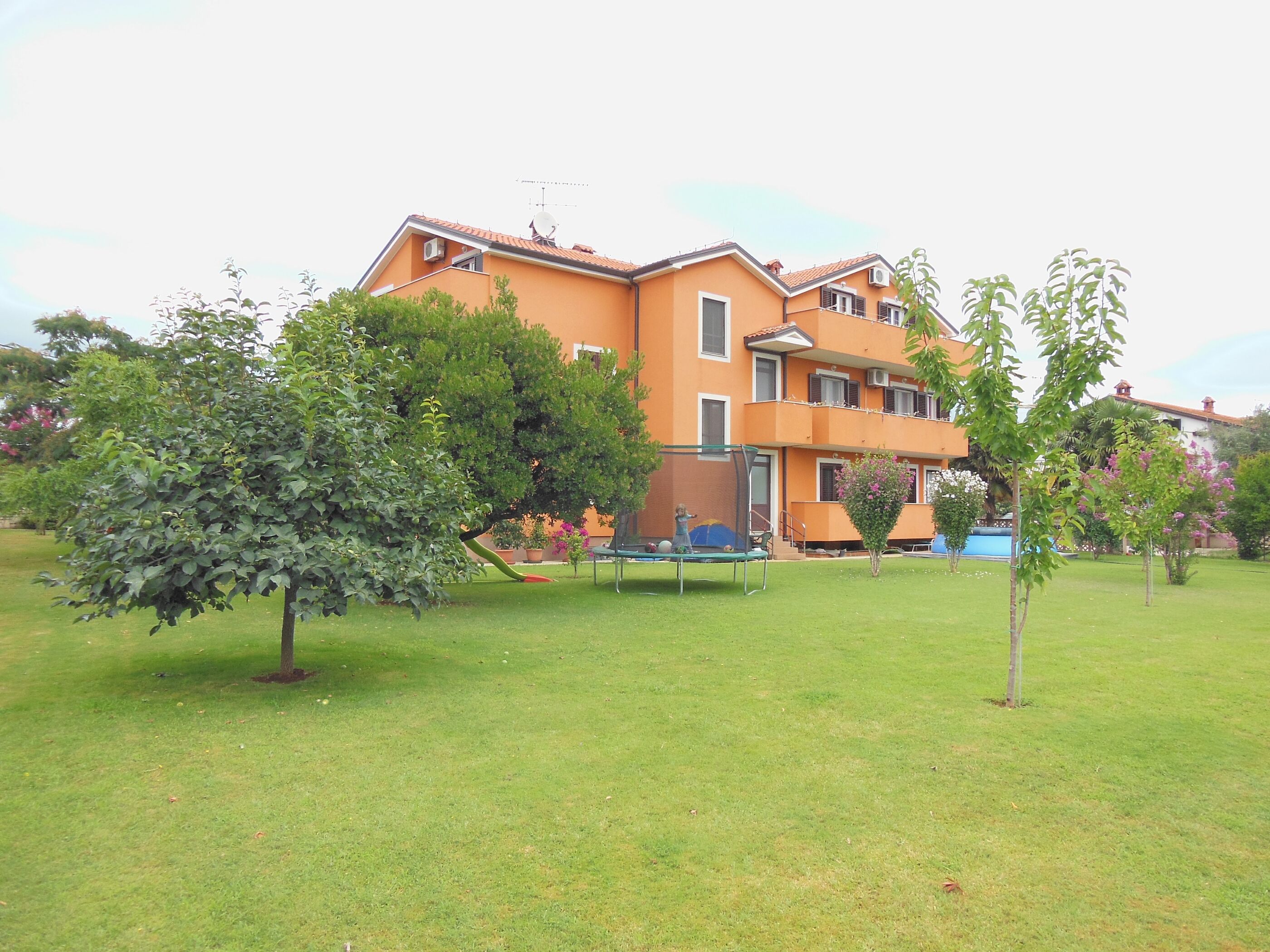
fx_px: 917
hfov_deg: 69.4
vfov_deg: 54.9
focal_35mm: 25
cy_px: 476
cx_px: 635
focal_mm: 4.5
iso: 125
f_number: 3.5
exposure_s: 1/500
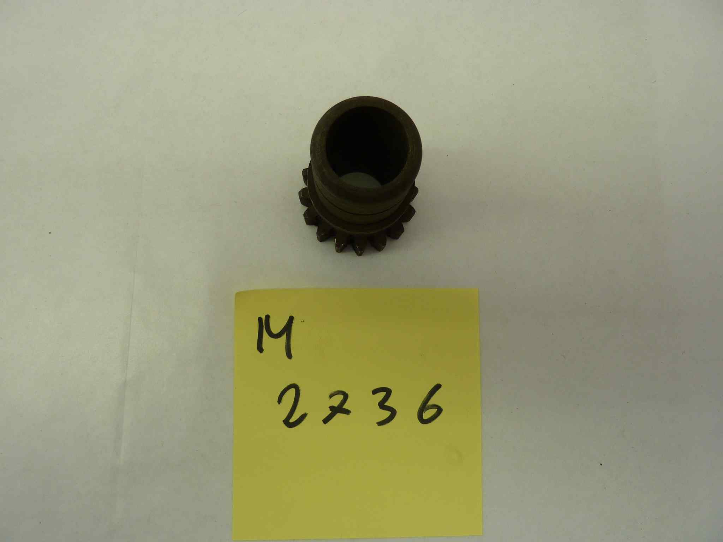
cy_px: 271
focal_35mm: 25
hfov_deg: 69.4
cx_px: 362
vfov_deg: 54.9
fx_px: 522
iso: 80
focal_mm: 4.1
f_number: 3.3
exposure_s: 1/50
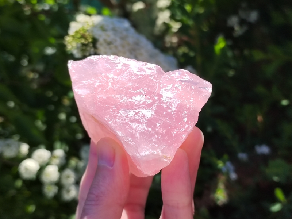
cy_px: 110
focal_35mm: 46
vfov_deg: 31.5
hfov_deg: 41.2
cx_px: 146
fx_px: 388
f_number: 1.9
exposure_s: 1/1658
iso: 303
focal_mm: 5.52
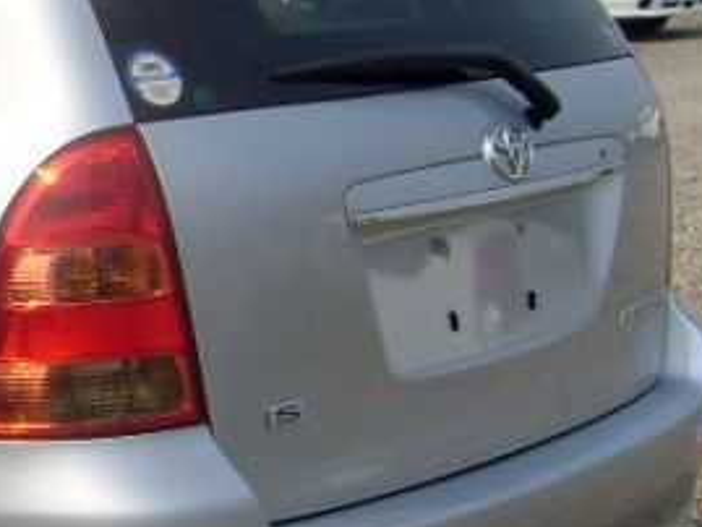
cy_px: 294
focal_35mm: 117
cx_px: -258
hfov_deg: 15.8
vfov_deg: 12.7
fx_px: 2374
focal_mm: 5.8
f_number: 7.1
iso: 80
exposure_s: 1/350
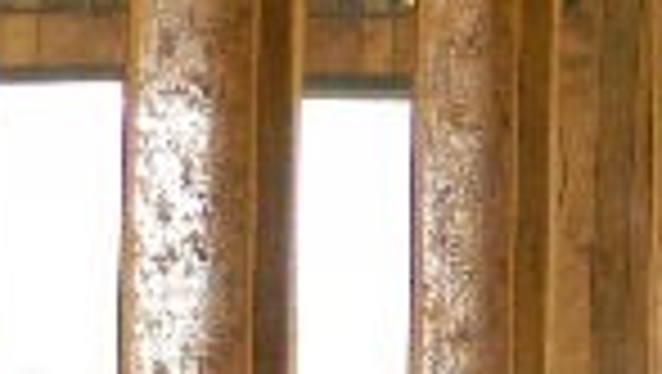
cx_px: 1310
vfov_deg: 9.1
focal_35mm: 133
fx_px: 2337
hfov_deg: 13.8
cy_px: 342
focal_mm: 5
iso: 213
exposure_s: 1/30
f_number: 3.5
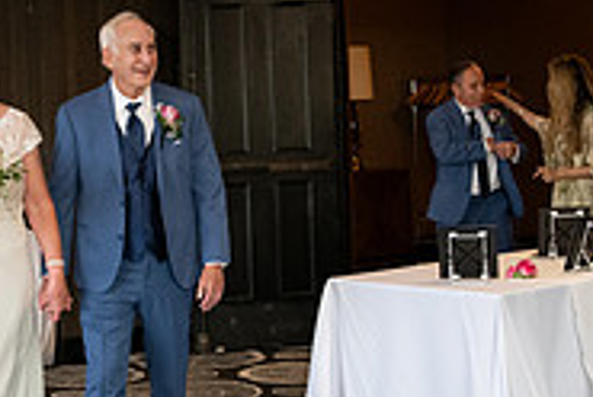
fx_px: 1600
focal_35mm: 97
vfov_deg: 14.1
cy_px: 126
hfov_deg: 20.8
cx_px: 135
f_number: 4
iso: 3200
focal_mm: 31
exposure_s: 1/320
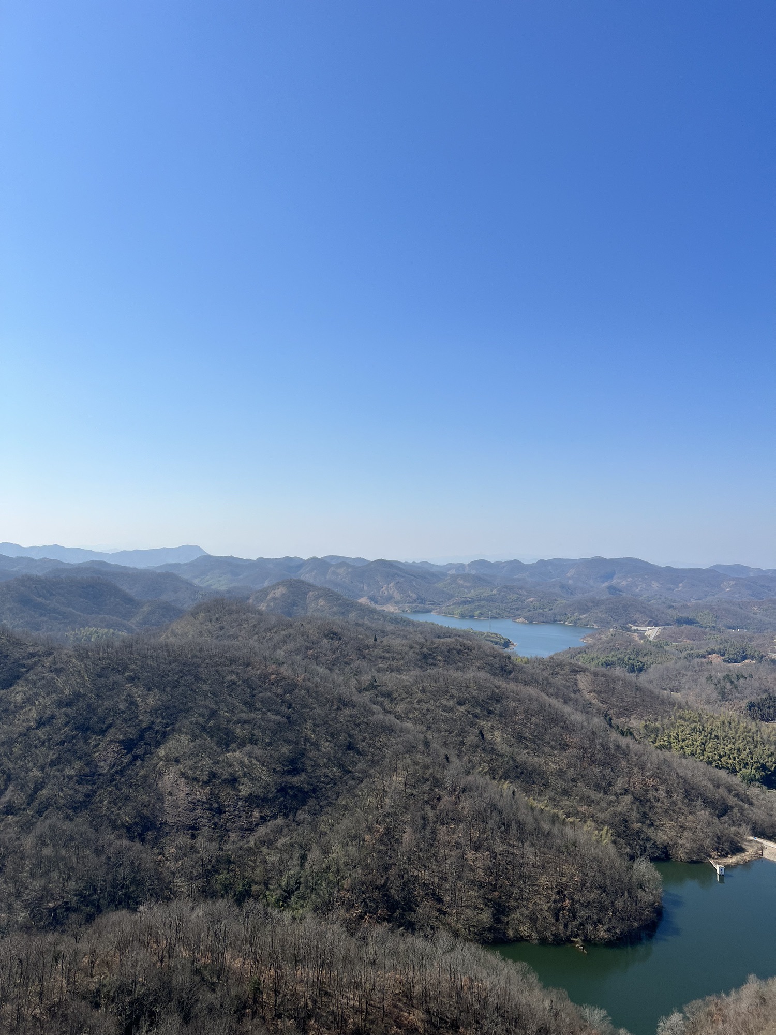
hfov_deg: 53.1
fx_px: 777
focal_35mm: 26
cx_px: 388
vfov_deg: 67.3
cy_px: 518
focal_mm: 5.7
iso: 50
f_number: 1.5
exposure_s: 1/5587
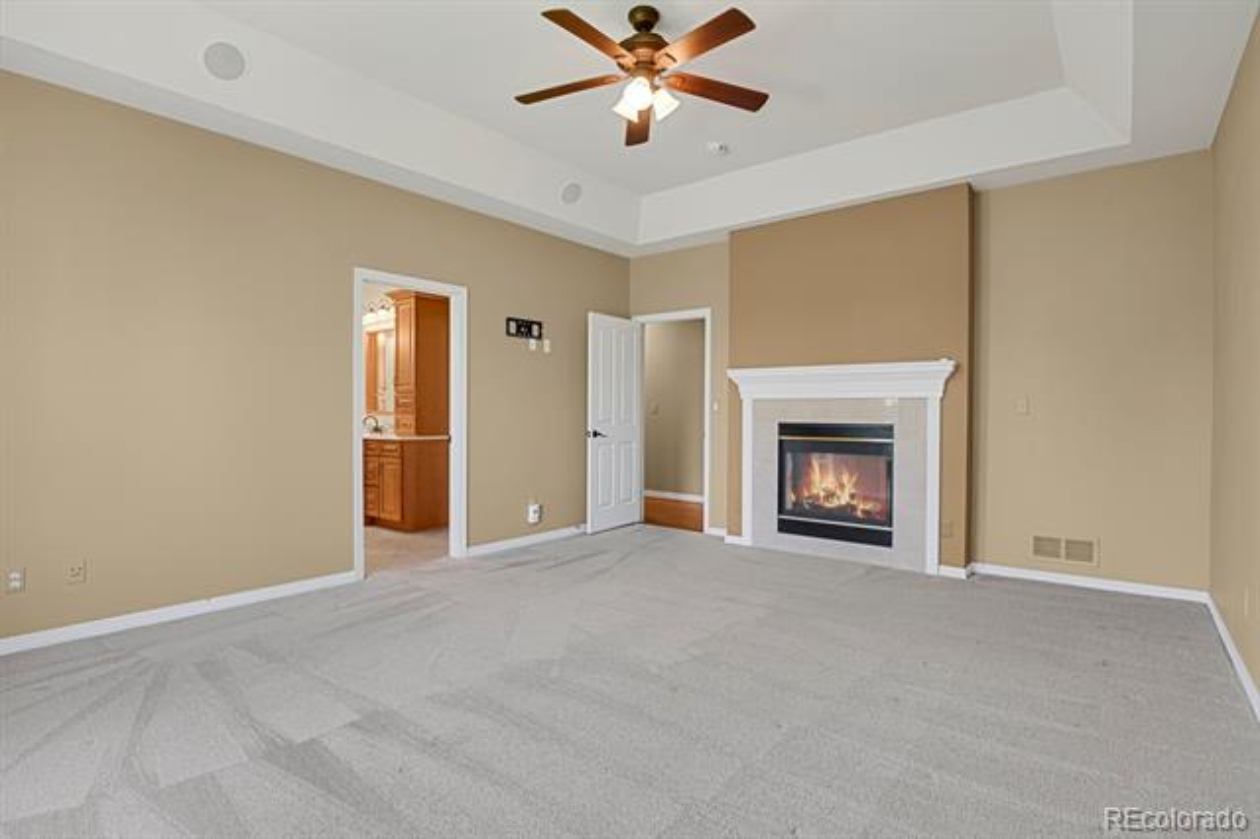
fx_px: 595
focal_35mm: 17
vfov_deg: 70.4
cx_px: 630
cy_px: 420
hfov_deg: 93.3
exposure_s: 1/15
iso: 12800
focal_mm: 17
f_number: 8
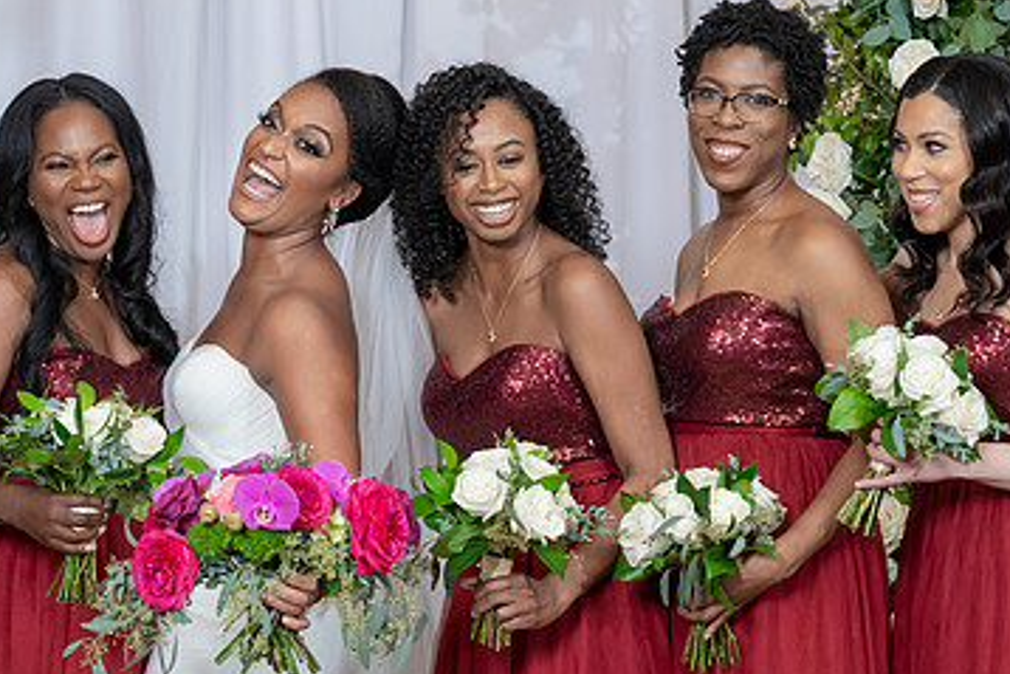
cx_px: 358
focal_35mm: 119
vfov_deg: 11.5
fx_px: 3340
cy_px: 395
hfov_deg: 17.2
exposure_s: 1/200
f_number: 5.6
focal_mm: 67
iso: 2000
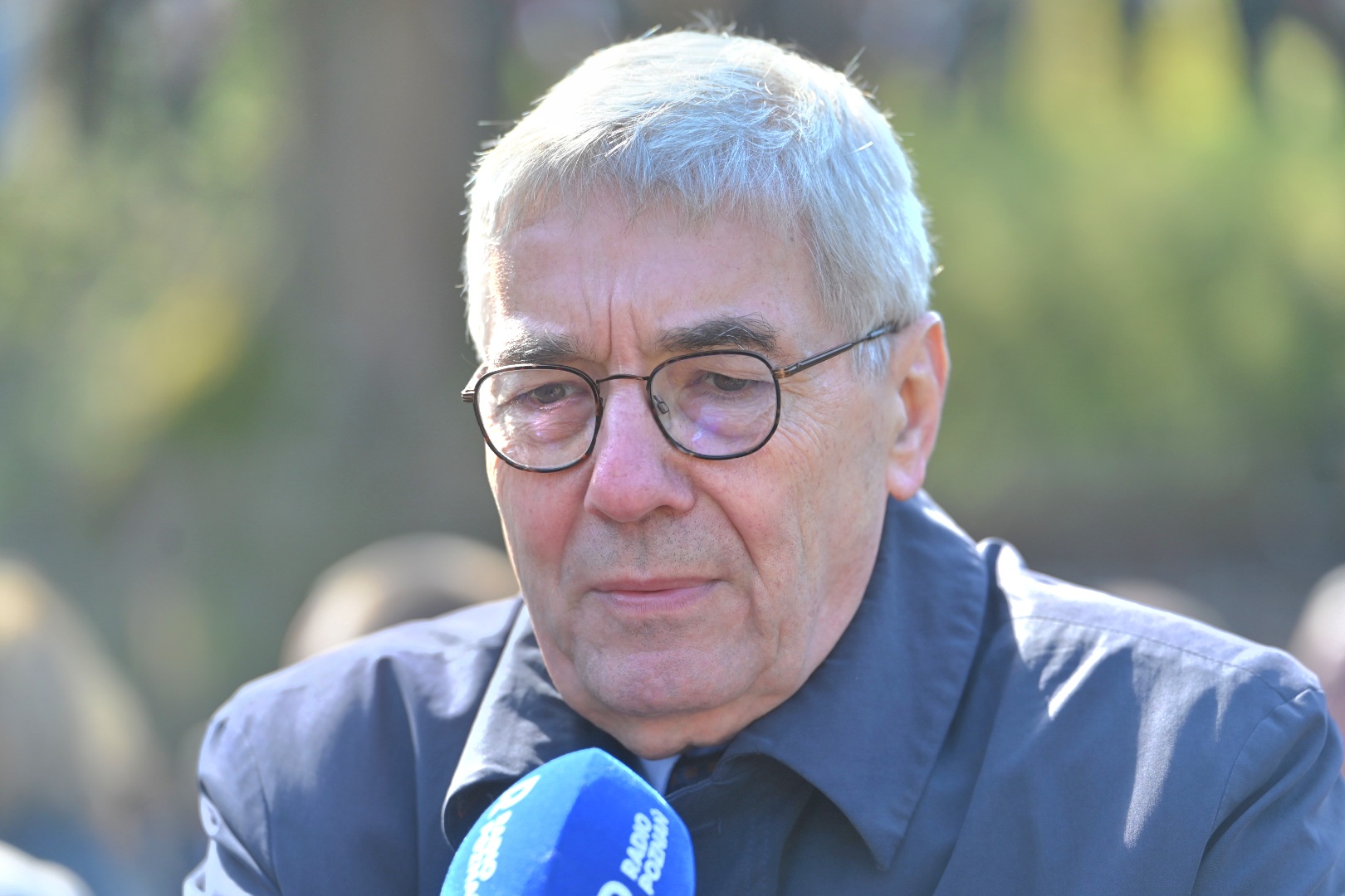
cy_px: 448
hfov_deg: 14.7
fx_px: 5230
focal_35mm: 140
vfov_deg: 9.8
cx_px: 672
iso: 100
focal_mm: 140
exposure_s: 1/400
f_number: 3.2
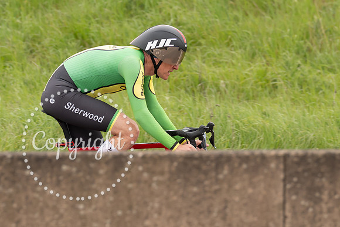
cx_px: 132
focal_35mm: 490
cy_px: 69
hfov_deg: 4.2
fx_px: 4628
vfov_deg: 2.8
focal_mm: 200
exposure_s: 1/1000
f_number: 4
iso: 400
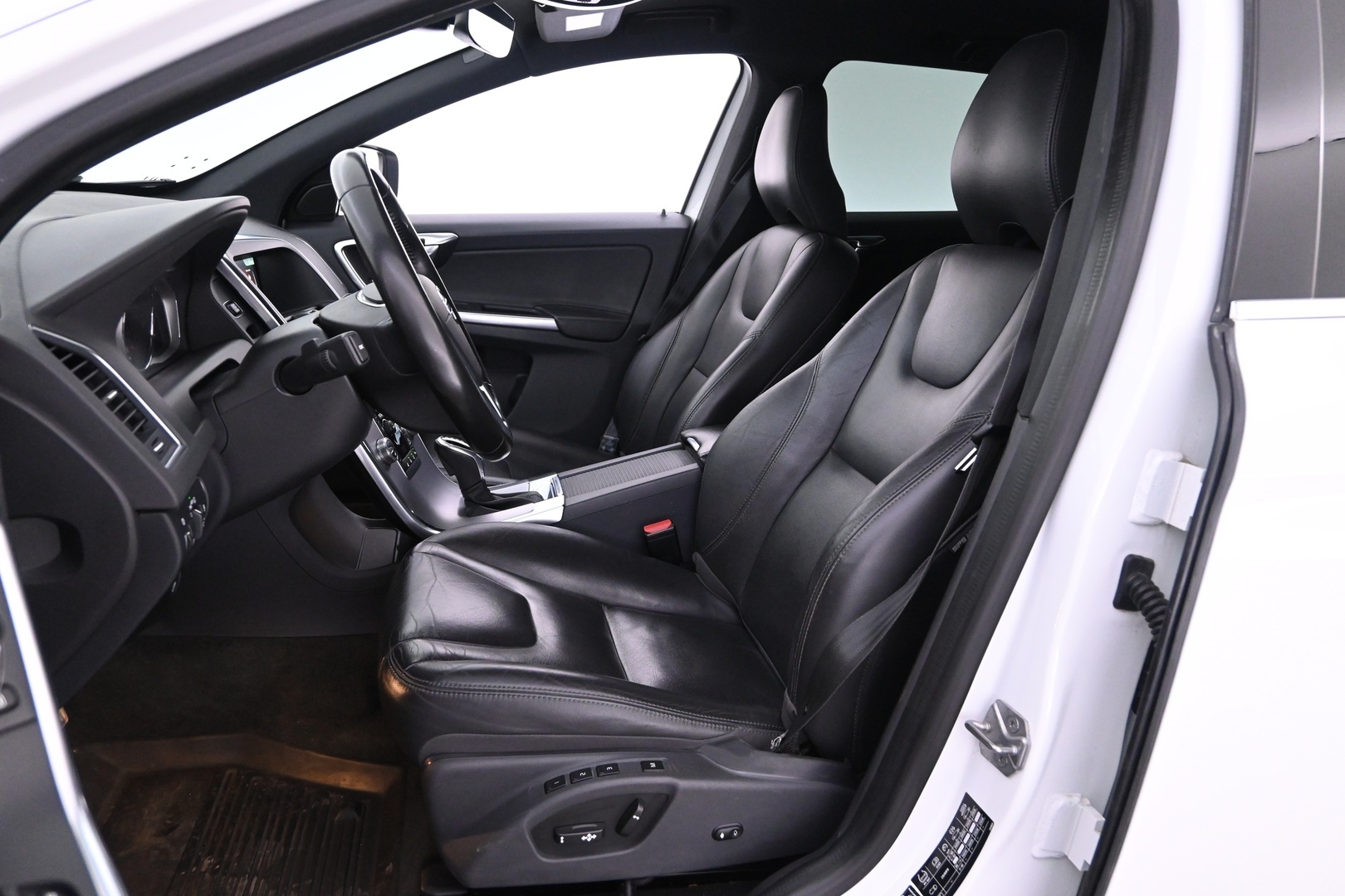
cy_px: 448
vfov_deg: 47.9
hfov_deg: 67.4
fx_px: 1009
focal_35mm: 27
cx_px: 672
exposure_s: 1/30
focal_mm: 18
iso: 3200
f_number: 4
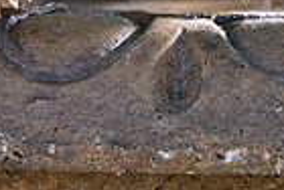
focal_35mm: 2097
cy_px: -94
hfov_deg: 1.0
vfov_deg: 0.7
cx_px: 4
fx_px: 16578
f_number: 4
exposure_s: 1/250
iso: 450
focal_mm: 400
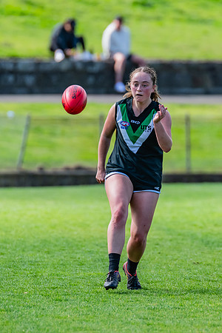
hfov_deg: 1.9
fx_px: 6786
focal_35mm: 734
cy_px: 180
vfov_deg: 2.8
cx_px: 146
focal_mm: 420
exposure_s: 1/1600
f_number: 5.6
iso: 800
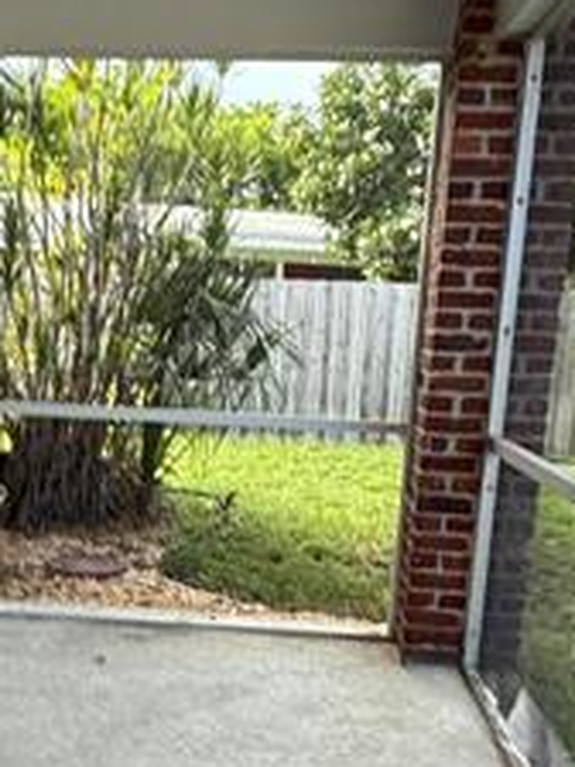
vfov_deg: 38.7
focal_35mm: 48
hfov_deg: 29.9
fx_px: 1063
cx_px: 161
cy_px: 565
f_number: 2.2
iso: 64
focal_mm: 2.22
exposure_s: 1/104
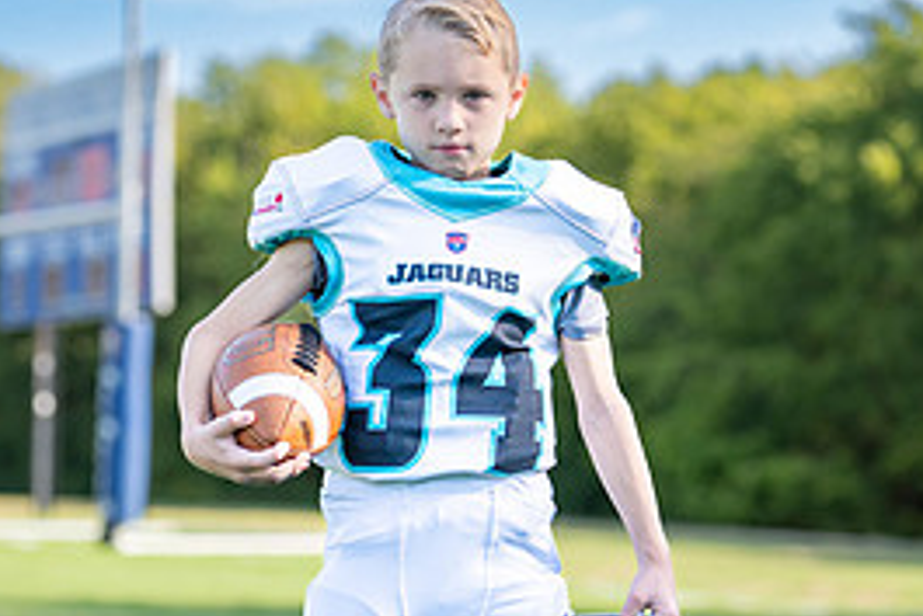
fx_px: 3335
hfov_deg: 15.8
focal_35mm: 130
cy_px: 451
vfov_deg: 10.5
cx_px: 485
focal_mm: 50
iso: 100
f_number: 1.8
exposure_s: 1/1250
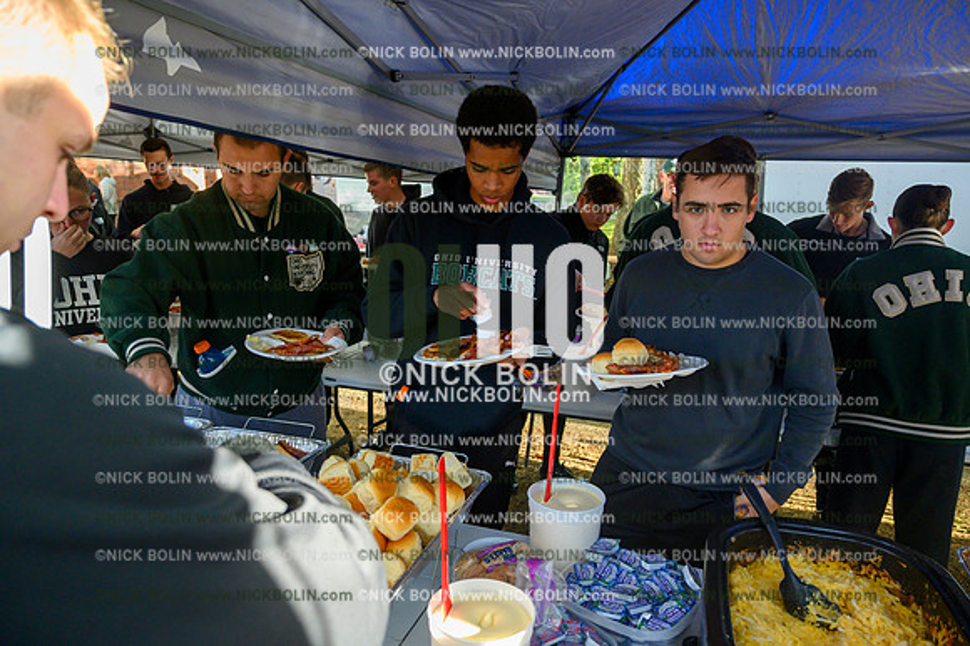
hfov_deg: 73.8
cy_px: 323
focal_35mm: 24
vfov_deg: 53.1
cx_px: 485
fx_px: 646
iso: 2500
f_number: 5
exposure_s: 1/400
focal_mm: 24
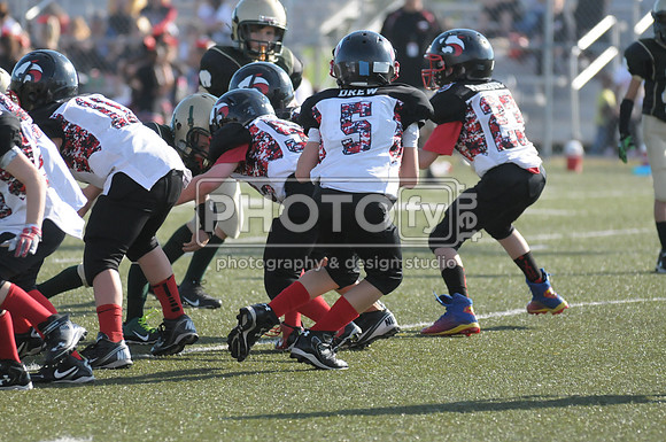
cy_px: 221
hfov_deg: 6.3
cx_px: 333
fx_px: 6096
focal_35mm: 330
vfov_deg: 4.2
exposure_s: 1/5000
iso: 1600
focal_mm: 220
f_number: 4
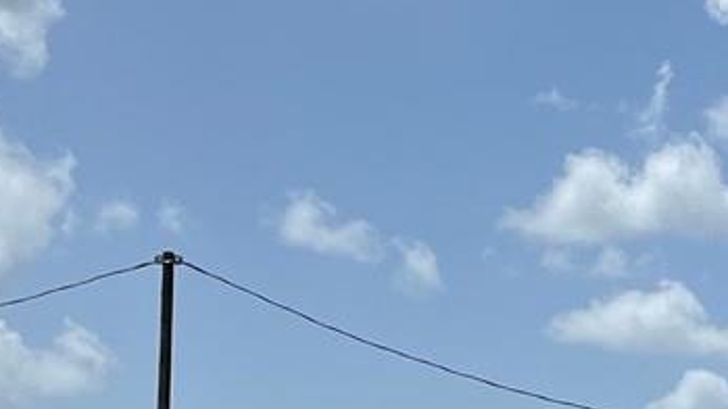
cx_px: 903
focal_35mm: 130
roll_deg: -0.8
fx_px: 2509
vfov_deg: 9.1
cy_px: 614
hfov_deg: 15.8
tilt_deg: +3.1
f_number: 1.6
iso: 50
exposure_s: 1/5556
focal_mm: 5.1
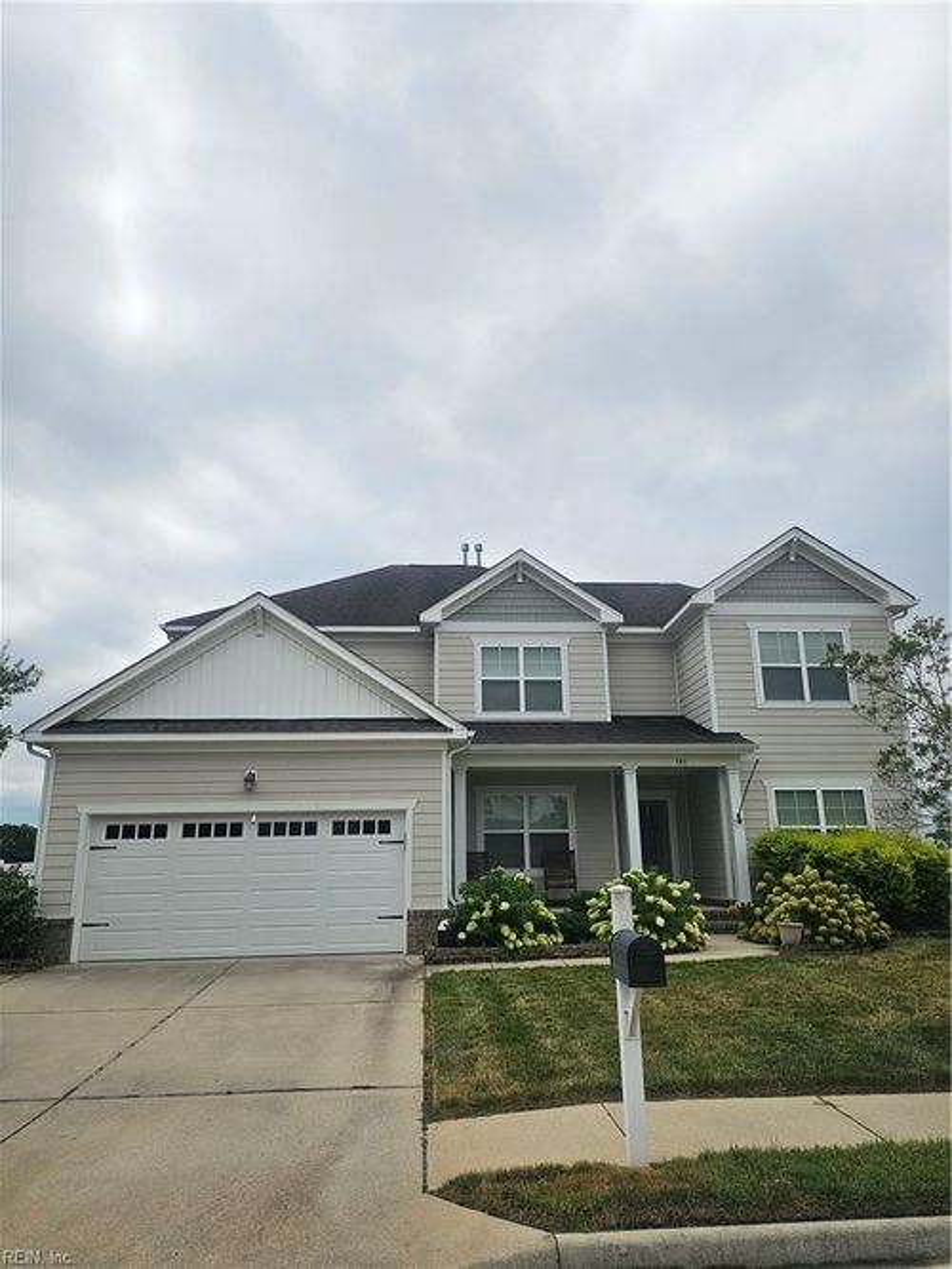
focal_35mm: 23
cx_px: 476
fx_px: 844
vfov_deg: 73.9
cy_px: 634
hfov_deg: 58.9
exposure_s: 1/1879
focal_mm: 6.3
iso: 10
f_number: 1.7
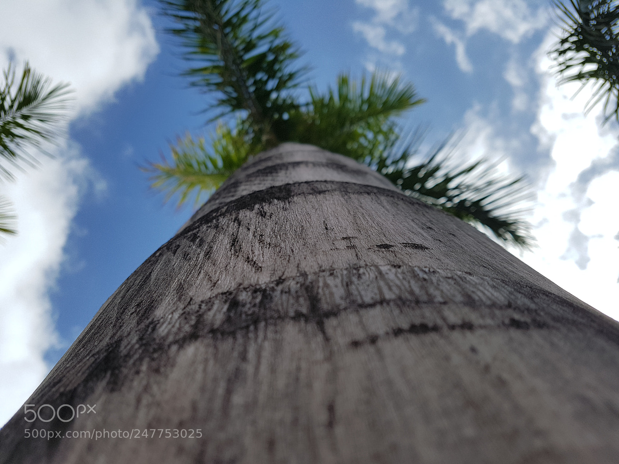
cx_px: 310
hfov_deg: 67.3
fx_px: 465
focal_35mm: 26
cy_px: 232
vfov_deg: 53.1
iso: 50
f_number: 1.7
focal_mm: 4.2
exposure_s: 1/3544
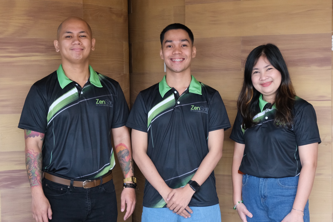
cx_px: 166
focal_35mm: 75
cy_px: 111
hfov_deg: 27.0
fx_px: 694
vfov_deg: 18.2
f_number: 7.1
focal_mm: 50
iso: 2500
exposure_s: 1/125
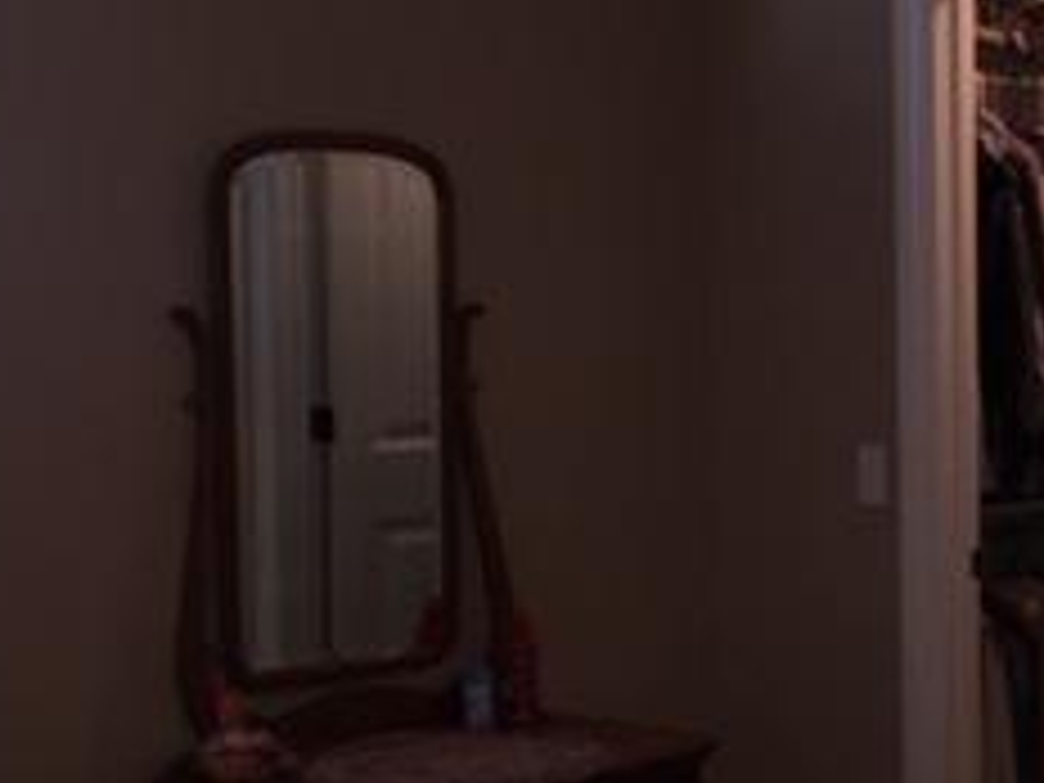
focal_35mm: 80
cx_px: 873
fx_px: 2413
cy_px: 500
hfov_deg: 23.9
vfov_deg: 18.4
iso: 32
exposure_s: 1/24
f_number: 2.2
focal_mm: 4.15
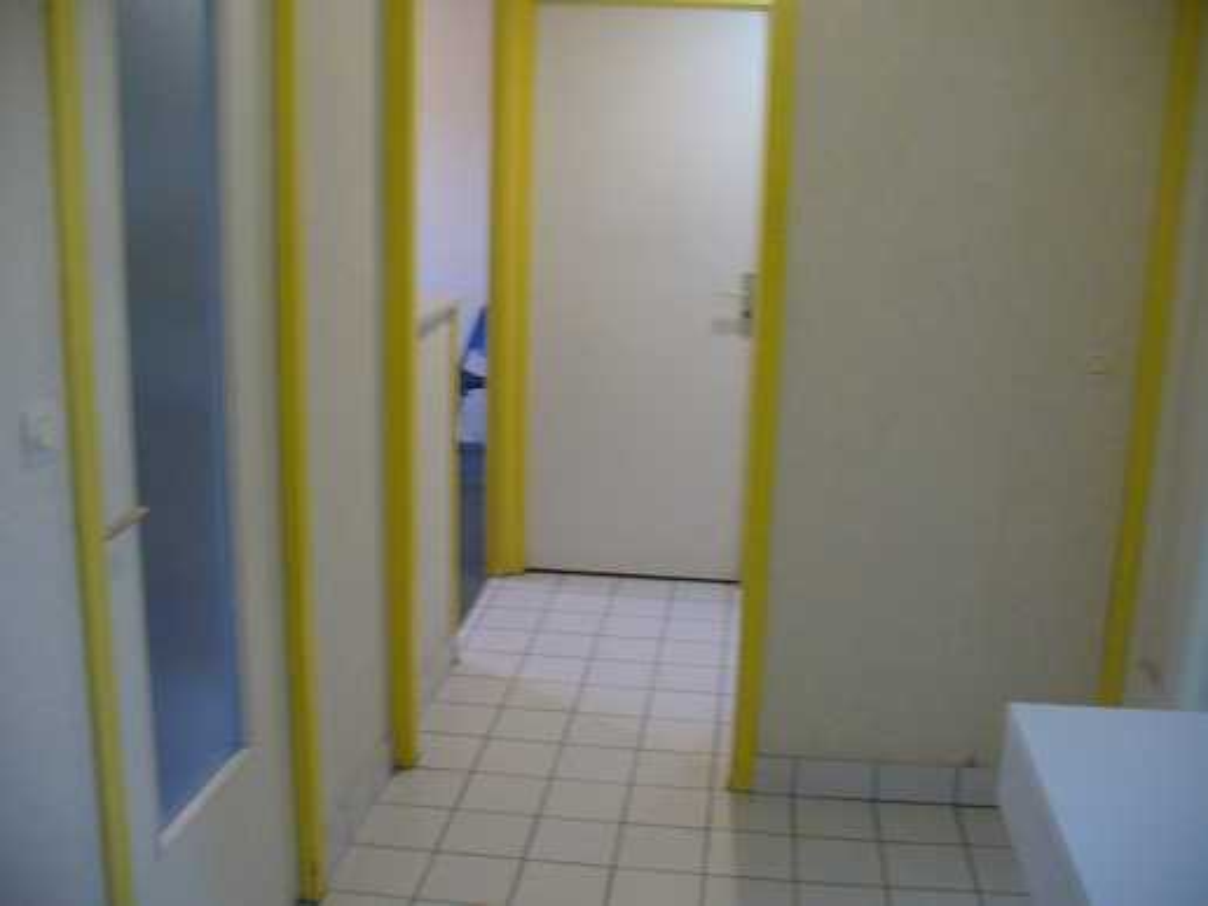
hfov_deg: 50.1
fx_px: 1291
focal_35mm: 37
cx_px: 604
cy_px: 453
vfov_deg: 38.7
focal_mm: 6.1
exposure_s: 1/13
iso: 200
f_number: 2.8
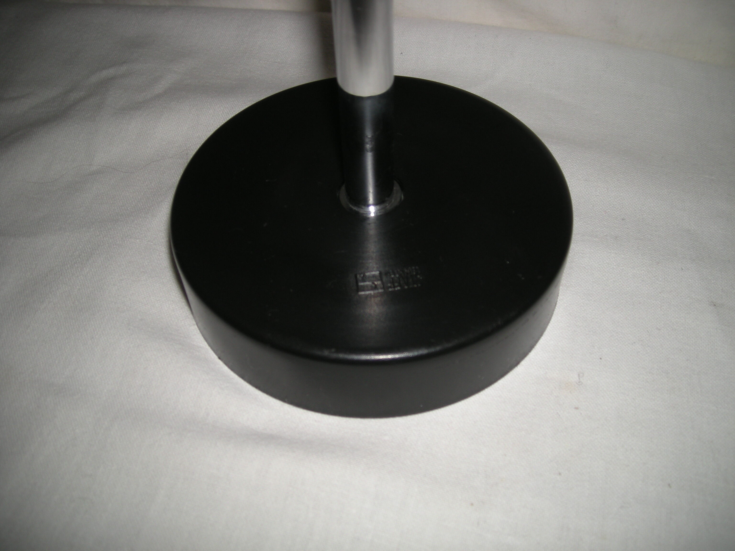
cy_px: 276
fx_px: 743
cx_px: 368
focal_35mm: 35
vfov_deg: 40.7
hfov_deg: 52.6
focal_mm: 5.7
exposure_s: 1/60
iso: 50
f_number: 5.7
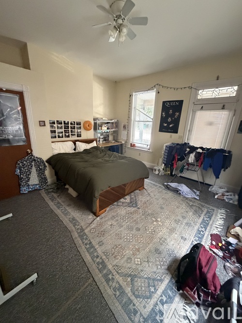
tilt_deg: -17.3
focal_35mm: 14
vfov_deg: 102.1
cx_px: 121
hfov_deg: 85.7
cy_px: 162
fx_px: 131
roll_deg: -3.3
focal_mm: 2.22
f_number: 2.2
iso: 1000
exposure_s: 1/60
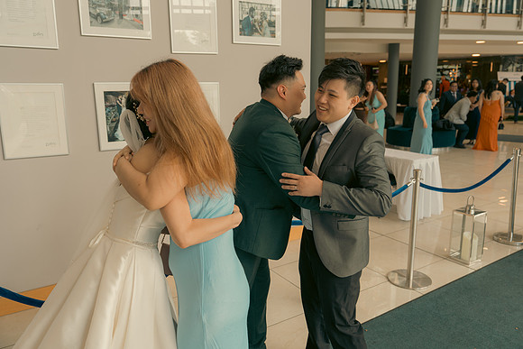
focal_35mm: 29
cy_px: 174
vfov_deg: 45.0
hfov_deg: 63.6
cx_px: 262
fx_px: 421
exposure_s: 1/160
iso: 320
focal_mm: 29
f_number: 3.5
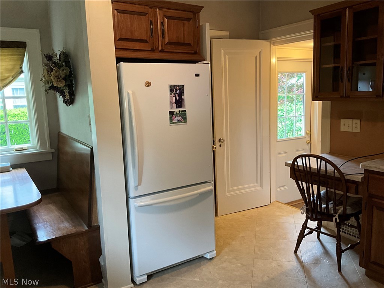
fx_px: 322
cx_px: 192
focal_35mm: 29
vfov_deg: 48.2
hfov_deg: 61.7
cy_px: 144
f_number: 1.8
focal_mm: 3
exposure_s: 1/59
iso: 320
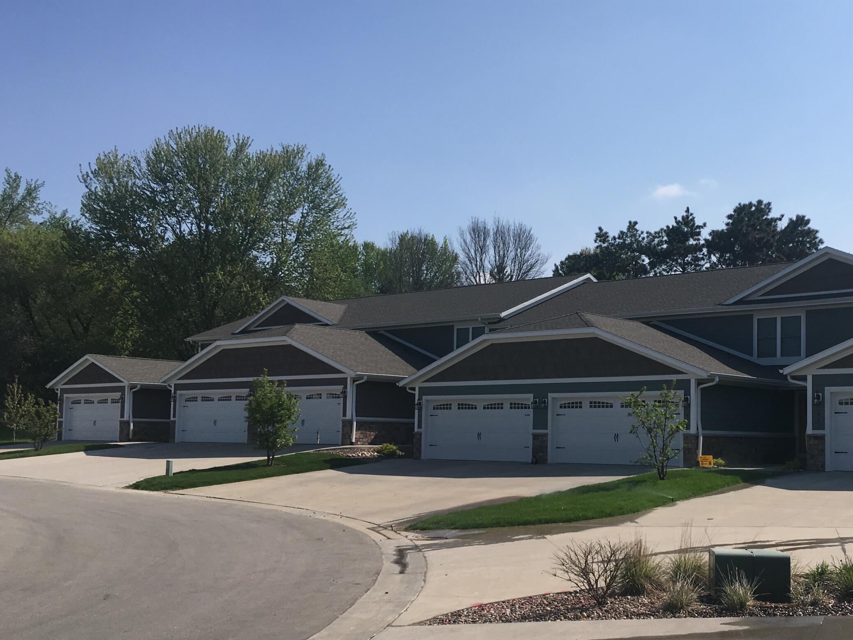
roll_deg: -0.9
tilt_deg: +4.7
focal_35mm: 42
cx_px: 594
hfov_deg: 43.9
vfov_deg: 34.2
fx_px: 1035
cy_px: 390
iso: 25
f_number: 2.2
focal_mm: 4.15
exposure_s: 1/2024
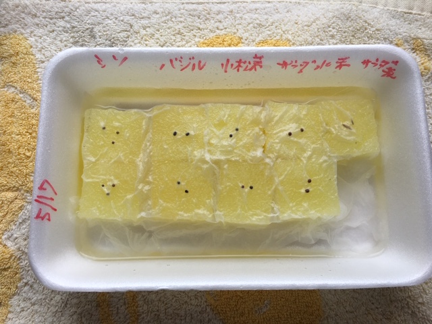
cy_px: 162
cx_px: 216
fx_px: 362
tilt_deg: -80.1
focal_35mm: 29
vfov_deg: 48.2
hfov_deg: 61.7
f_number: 2.2
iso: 25
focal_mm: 4.15
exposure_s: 1/582
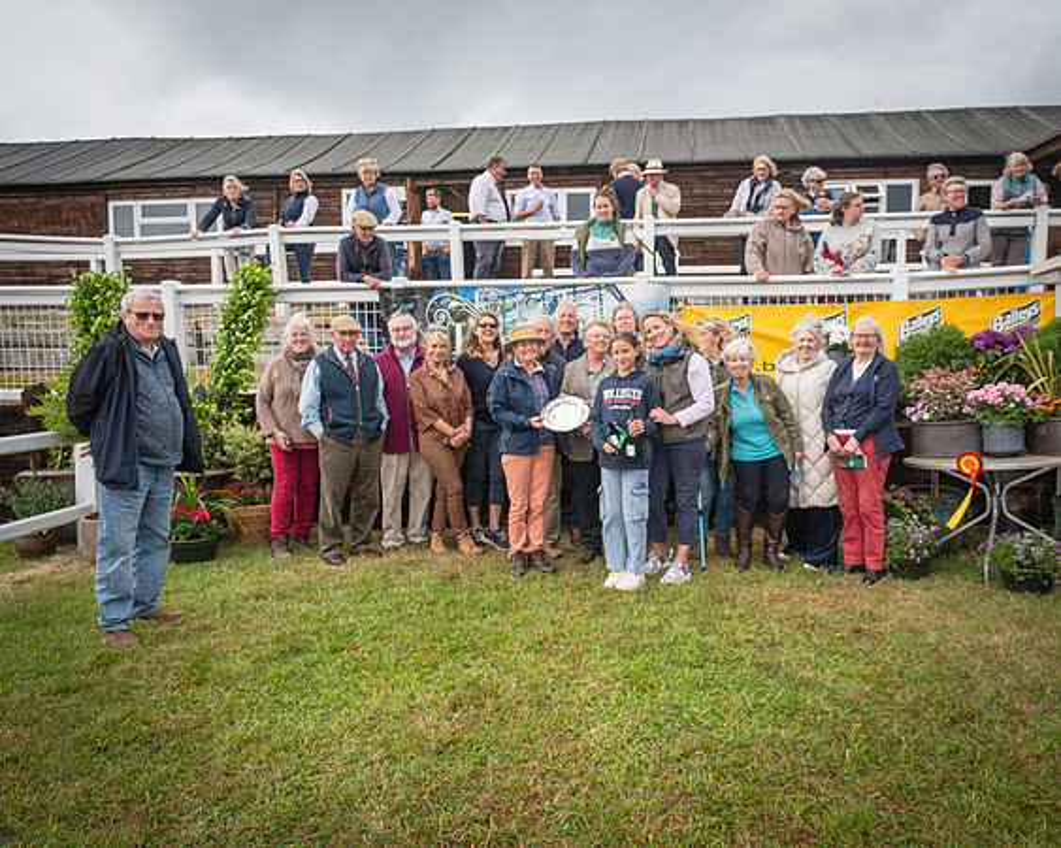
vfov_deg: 53.1
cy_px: 424
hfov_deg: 63.9
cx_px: 582
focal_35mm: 27
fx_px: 848
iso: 80
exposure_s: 1/60
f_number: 6.3
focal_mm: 24
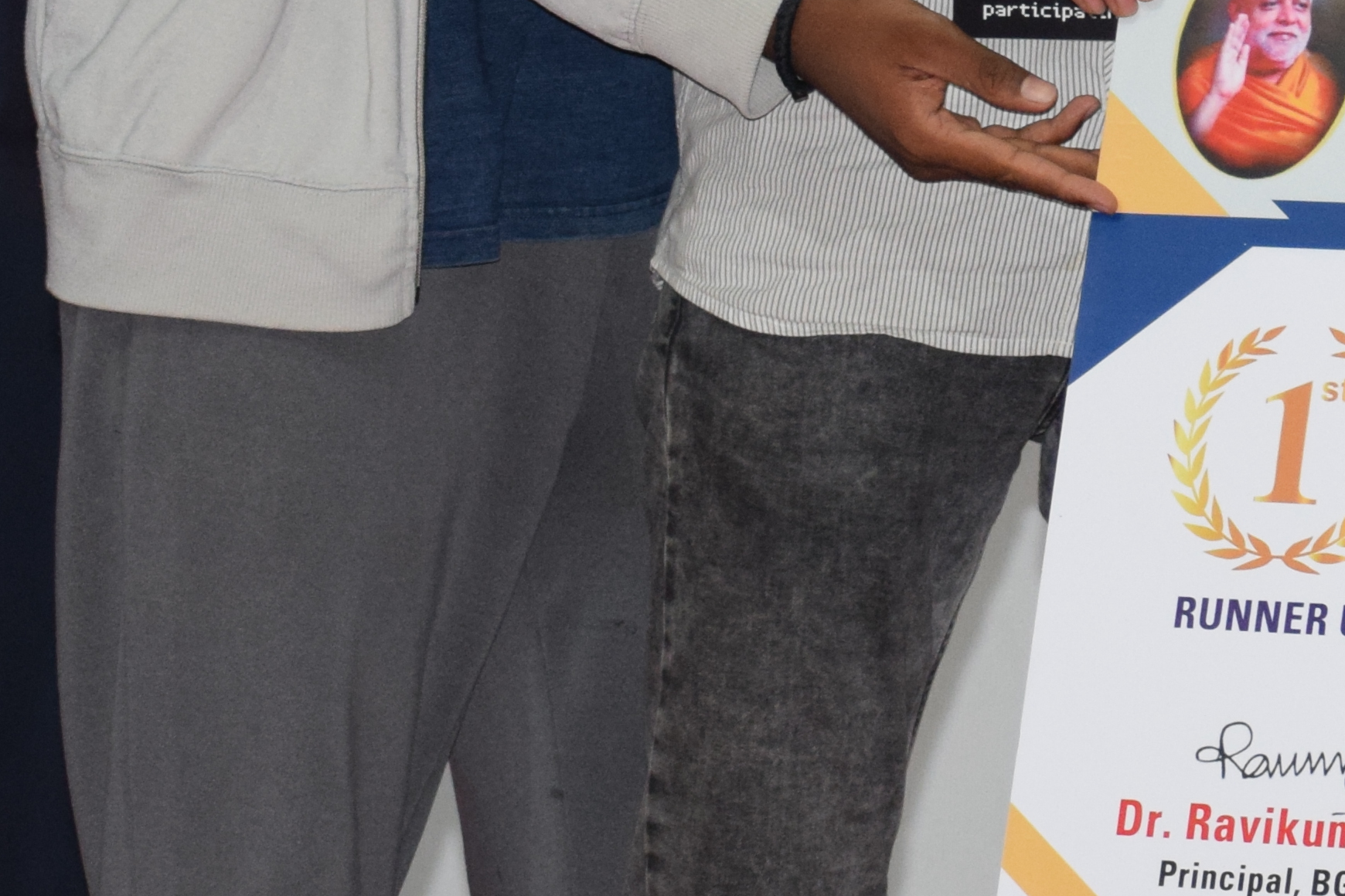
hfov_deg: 5.7
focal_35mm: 362
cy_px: -433
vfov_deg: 3.8
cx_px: 1475
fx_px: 13524
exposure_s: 1/60
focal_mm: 70
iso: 1100
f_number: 4.5
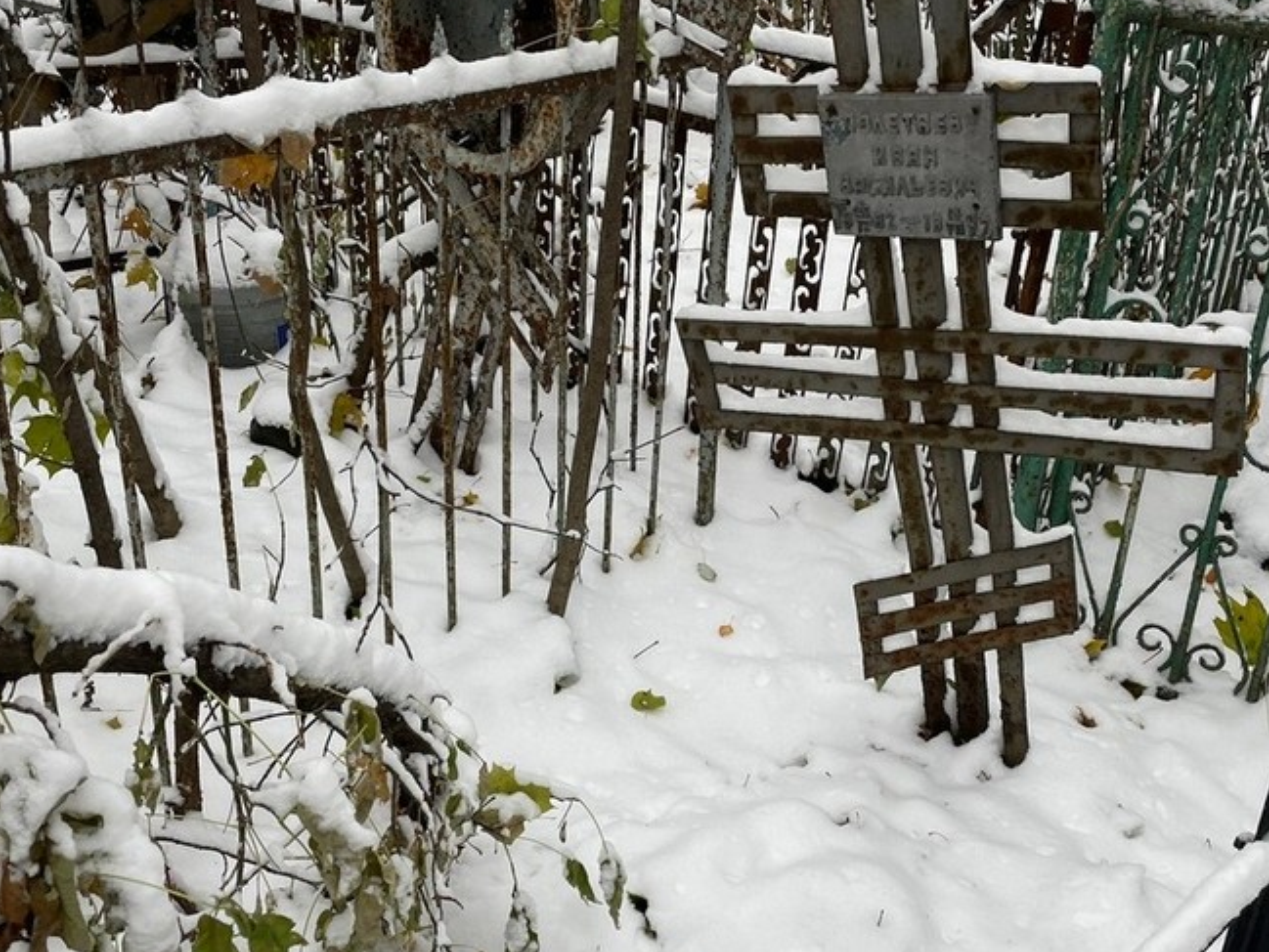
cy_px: 594
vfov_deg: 35.0
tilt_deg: -26.8
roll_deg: -5.7
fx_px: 1503
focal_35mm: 41
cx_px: 708
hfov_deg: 45.7
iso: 32
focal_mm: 4.2
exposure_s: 1/121
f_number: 1.6
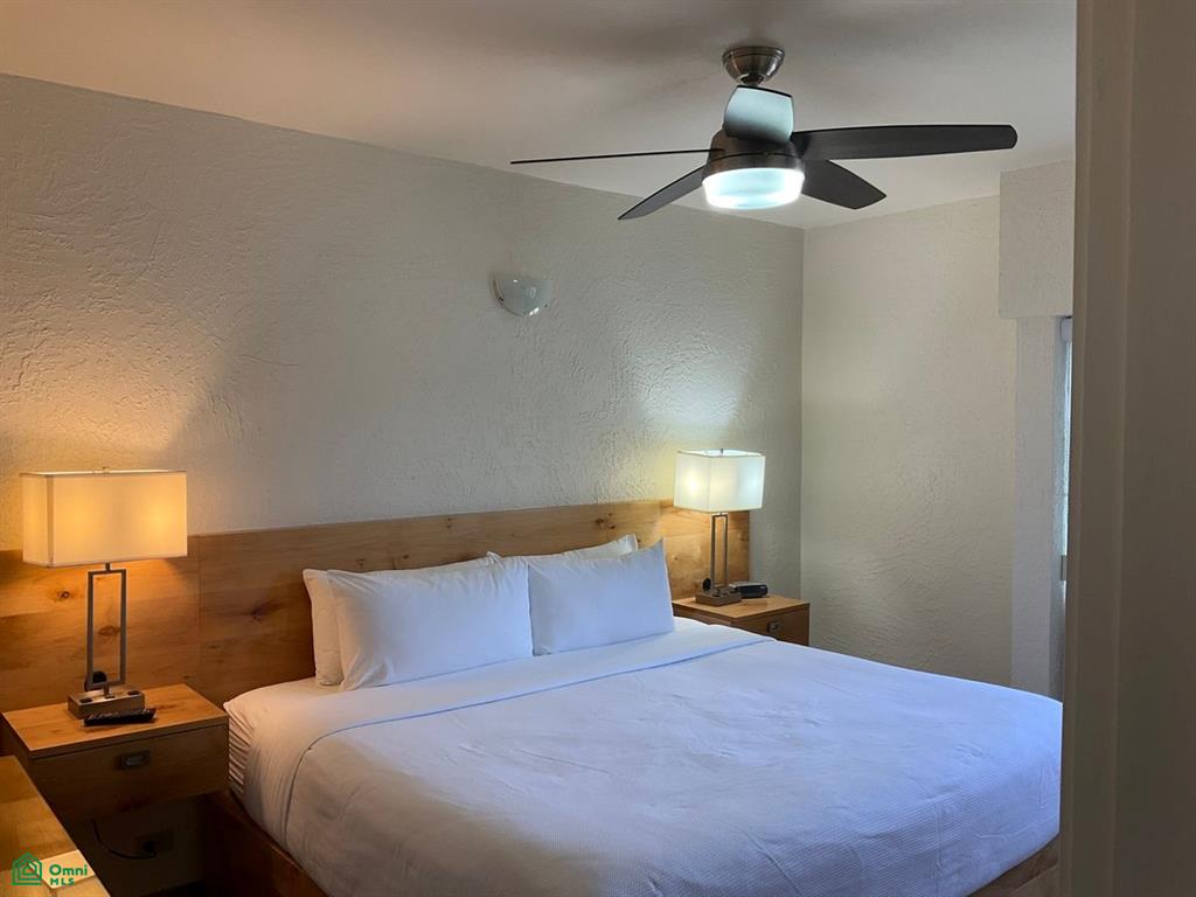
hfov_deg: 61.7
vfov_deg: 48.2
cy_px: 448
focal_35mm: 29
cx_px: 598
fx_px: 1002
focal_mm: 3
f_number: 1.8
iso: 50
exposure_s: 1/120
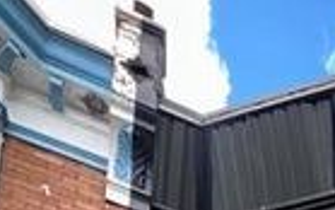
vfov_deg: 8.6
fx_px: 603
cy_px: 803
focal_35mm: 66
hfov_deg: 23.3
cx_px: 533
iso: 40
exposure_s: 1/99
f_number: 1.8
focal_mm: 1.57
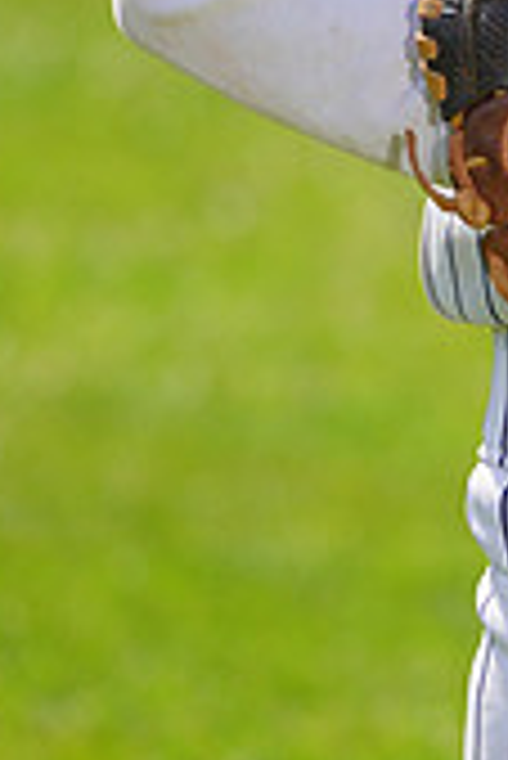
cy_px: -540
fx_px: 16222
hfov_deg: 1.8
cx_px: 838
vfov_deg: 2.7
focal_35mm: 768
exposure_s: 1/250
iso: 100
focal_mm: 224
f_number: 8
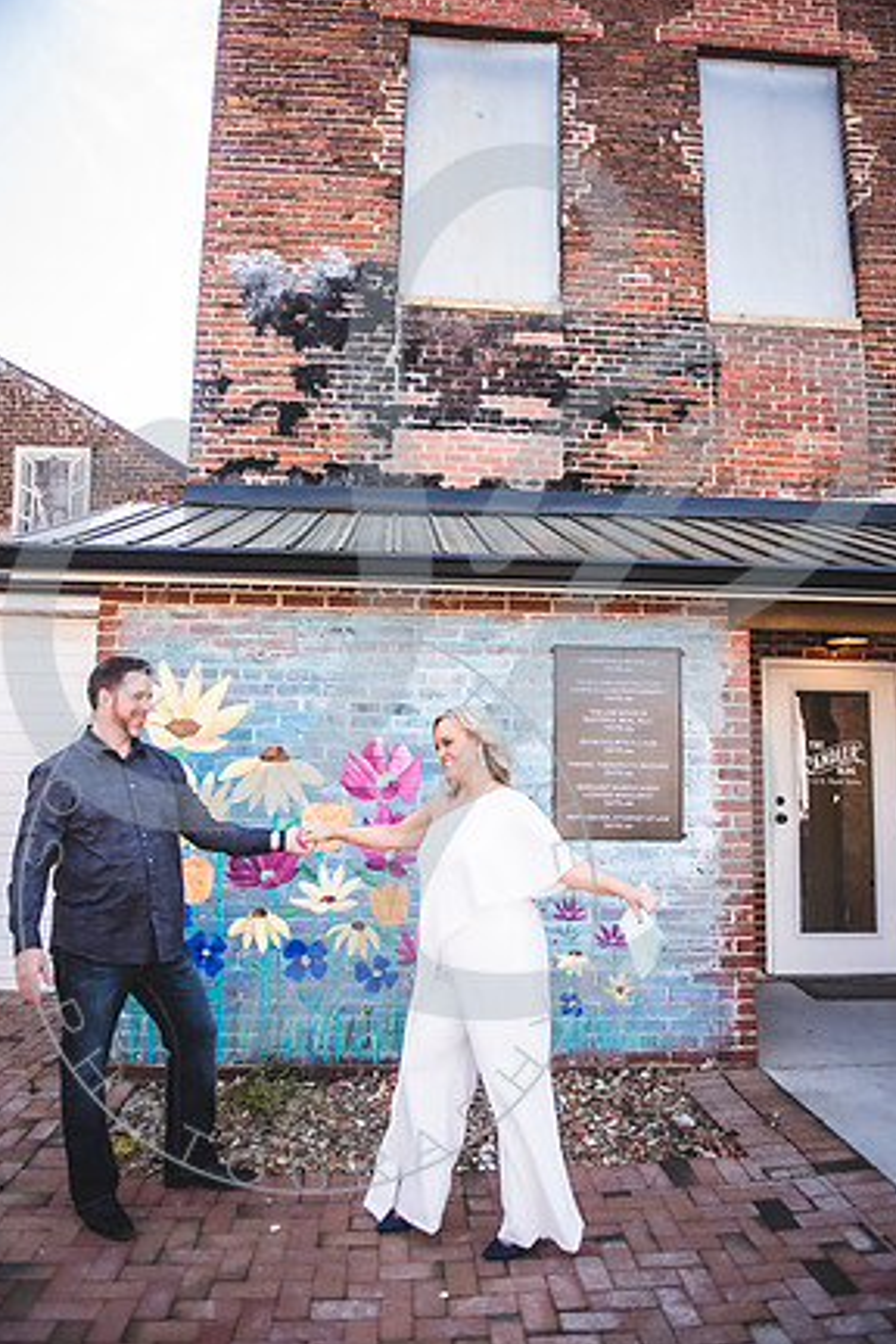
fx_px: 933
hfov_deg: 51.3
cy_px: 669
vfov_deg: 71.5
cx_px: 448
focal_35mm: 25
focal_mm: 24
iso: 100
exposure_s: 1/400
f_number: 2.8
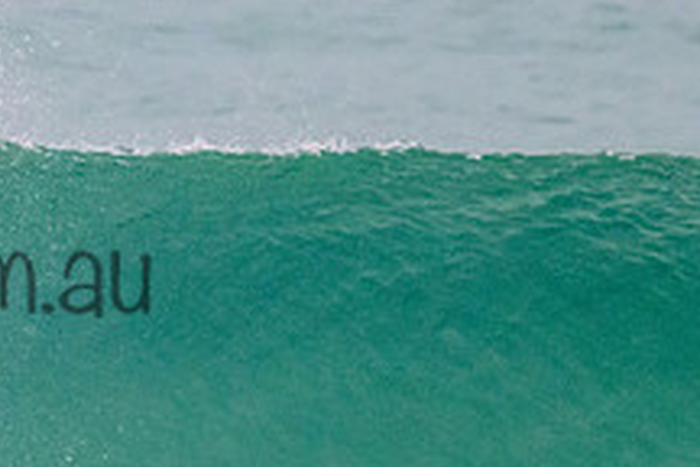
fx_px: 51018
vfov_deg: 0.5
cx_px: -215
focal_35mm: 2624
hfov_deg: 0.8
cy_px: 116
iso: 5000
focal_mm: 800
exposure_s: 1/2000
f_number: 11
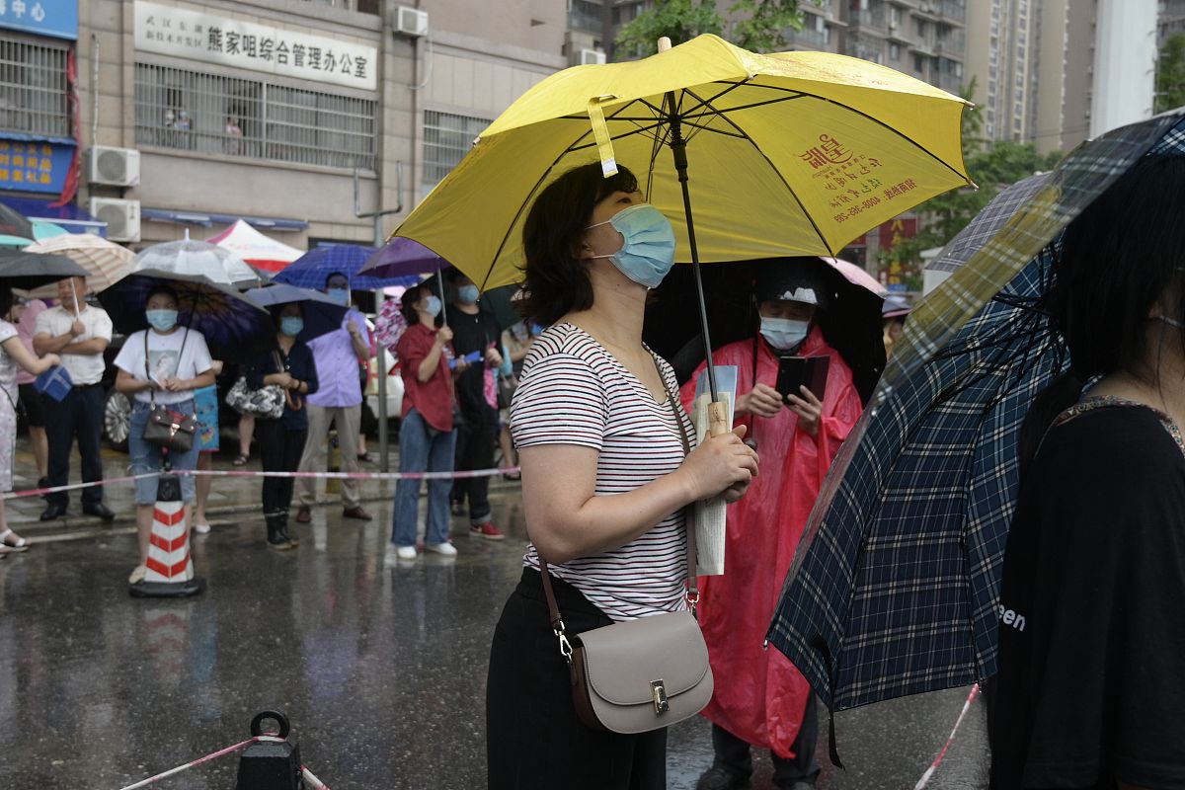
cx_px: 592
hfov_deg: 53.1
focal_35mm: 36
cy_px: 395
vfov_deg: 36.9
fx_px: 1185
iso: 800
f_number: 4
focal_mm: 24
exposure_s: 1/160
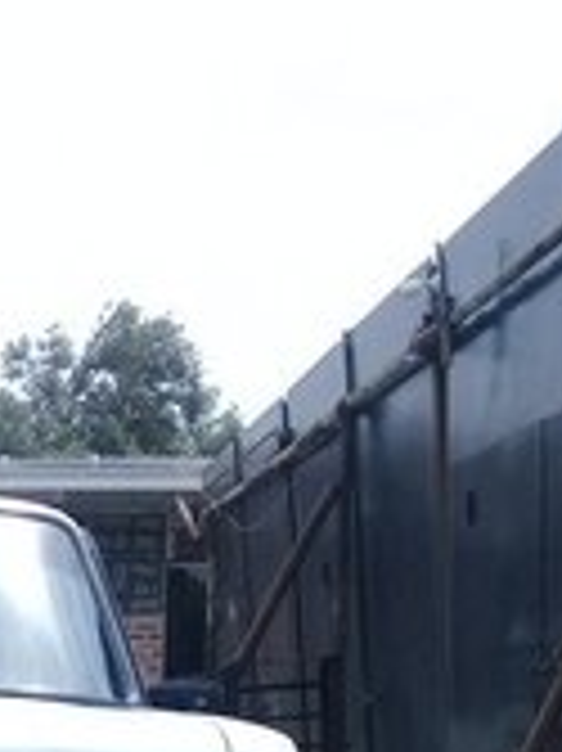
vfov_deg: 18.9
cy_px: 1103
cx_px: -112
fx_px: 1994
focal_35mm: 92
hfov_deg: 15.5
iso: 50
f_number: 2.2
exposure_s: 1/1062
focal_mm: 3.3
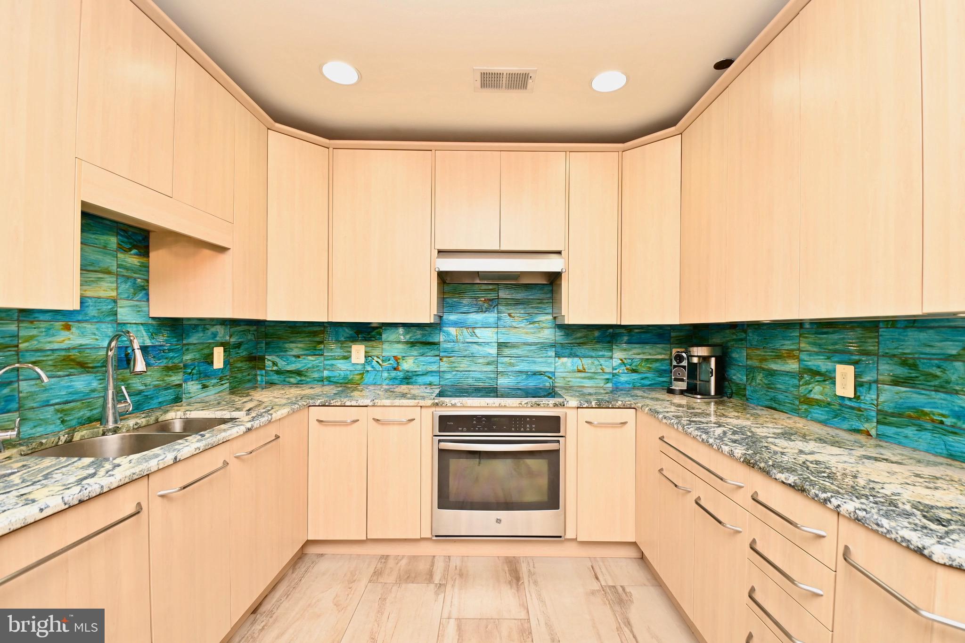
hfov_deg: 100.4
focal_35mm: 15
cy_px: 322
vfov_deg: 77.3
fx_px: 402
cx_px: 482
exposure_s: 1/30
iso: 320
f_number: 7.1
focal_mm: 10
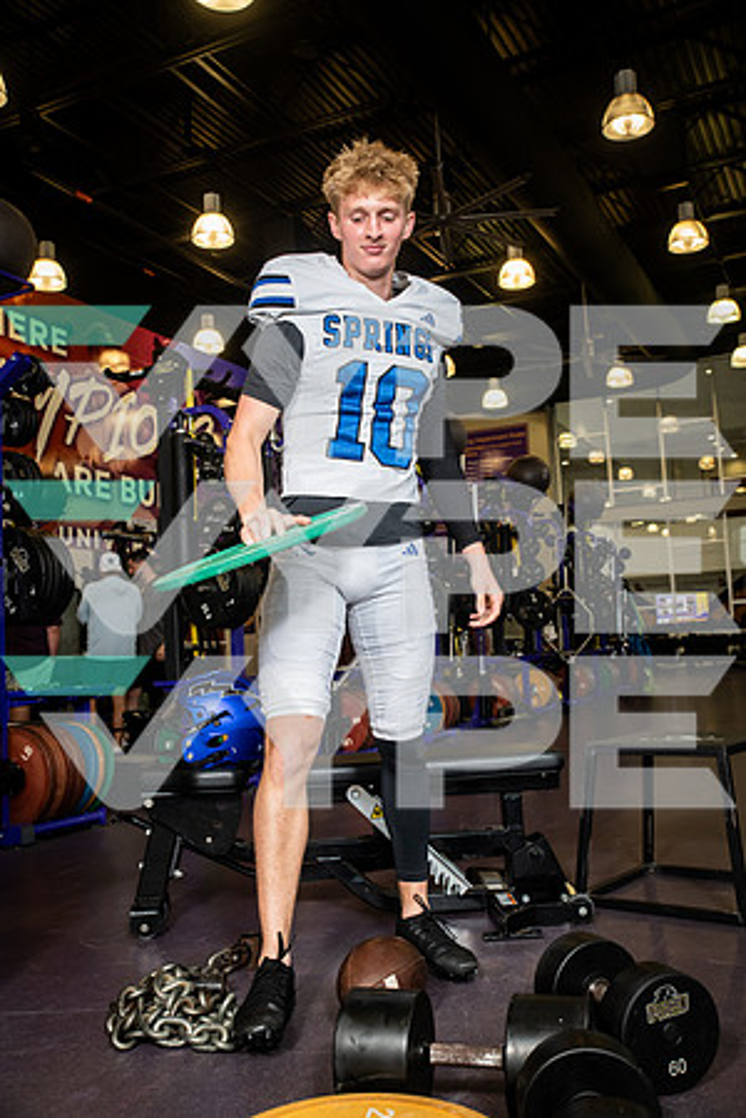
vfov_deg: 55.8
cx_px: 373
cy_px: 559
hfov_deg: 38.9
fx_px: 1057
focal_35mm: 34
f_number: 5.6
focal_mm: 34
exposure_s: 1/250
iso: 500
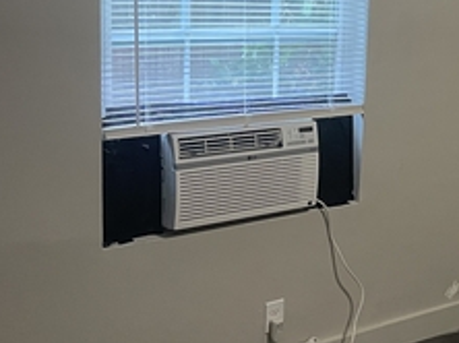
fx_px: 993
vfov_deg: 19.5
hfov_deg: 22.2
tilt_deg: -11.3
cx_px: 655
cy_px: 110
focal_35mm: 75
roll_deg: -4.6
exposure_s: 1/60
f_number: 1.6
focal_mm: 4.2
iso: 400
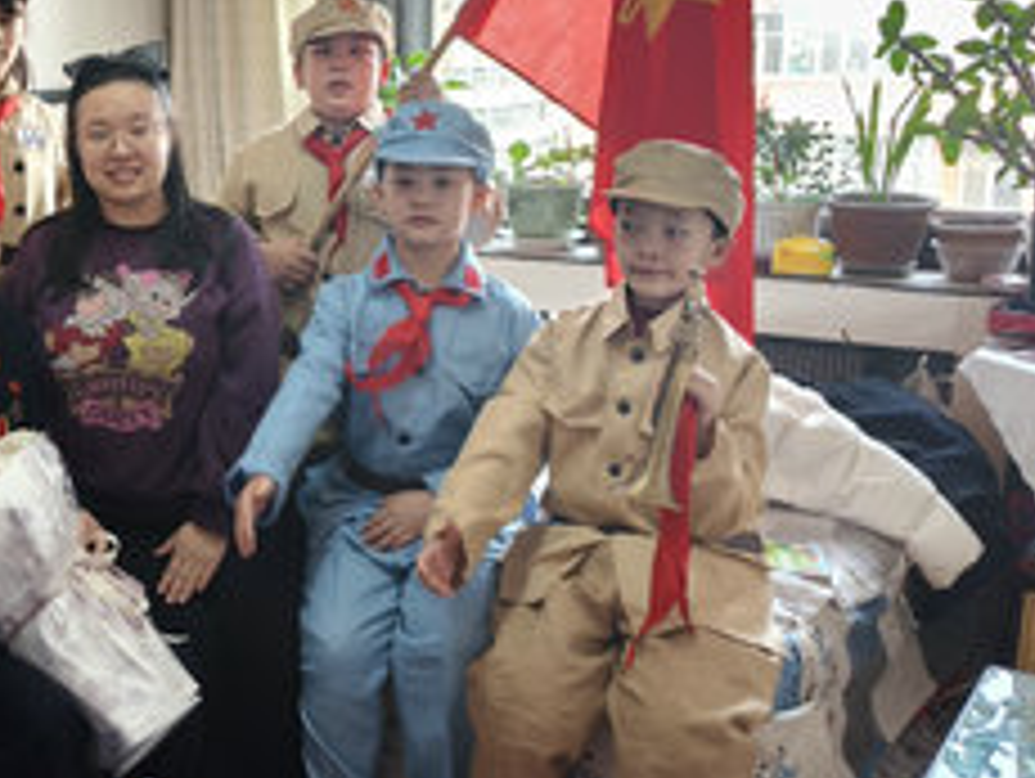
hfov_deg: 34.7
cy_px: 254
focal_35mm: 50
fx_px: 1497
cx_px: 0
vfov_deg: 28.9
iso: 105
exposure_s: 1/100
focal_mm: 5.6
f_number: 1.57
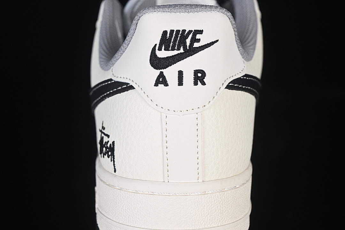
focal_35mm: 75
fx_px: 719
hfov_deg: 27.0
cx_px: 172
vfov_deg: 18.2
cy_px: 115
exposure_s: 1/60
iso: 160
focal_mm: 50
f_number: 7.1
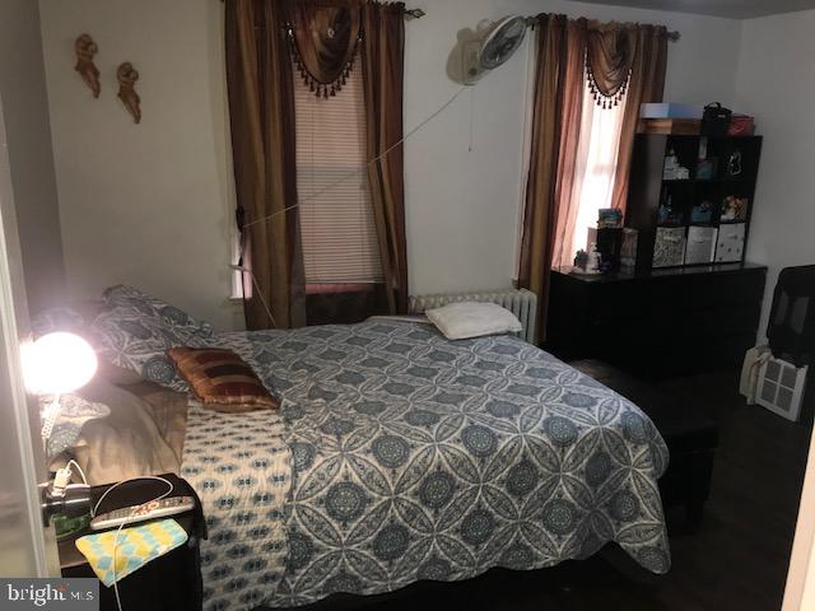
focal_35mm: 28
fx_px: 659
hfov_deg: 63.4
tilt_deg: -14.8
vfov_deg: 49.7
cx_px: 408
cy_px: 306
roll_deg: -0.4
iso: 50
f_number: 1.8
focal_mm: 3.99
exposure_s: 1/30
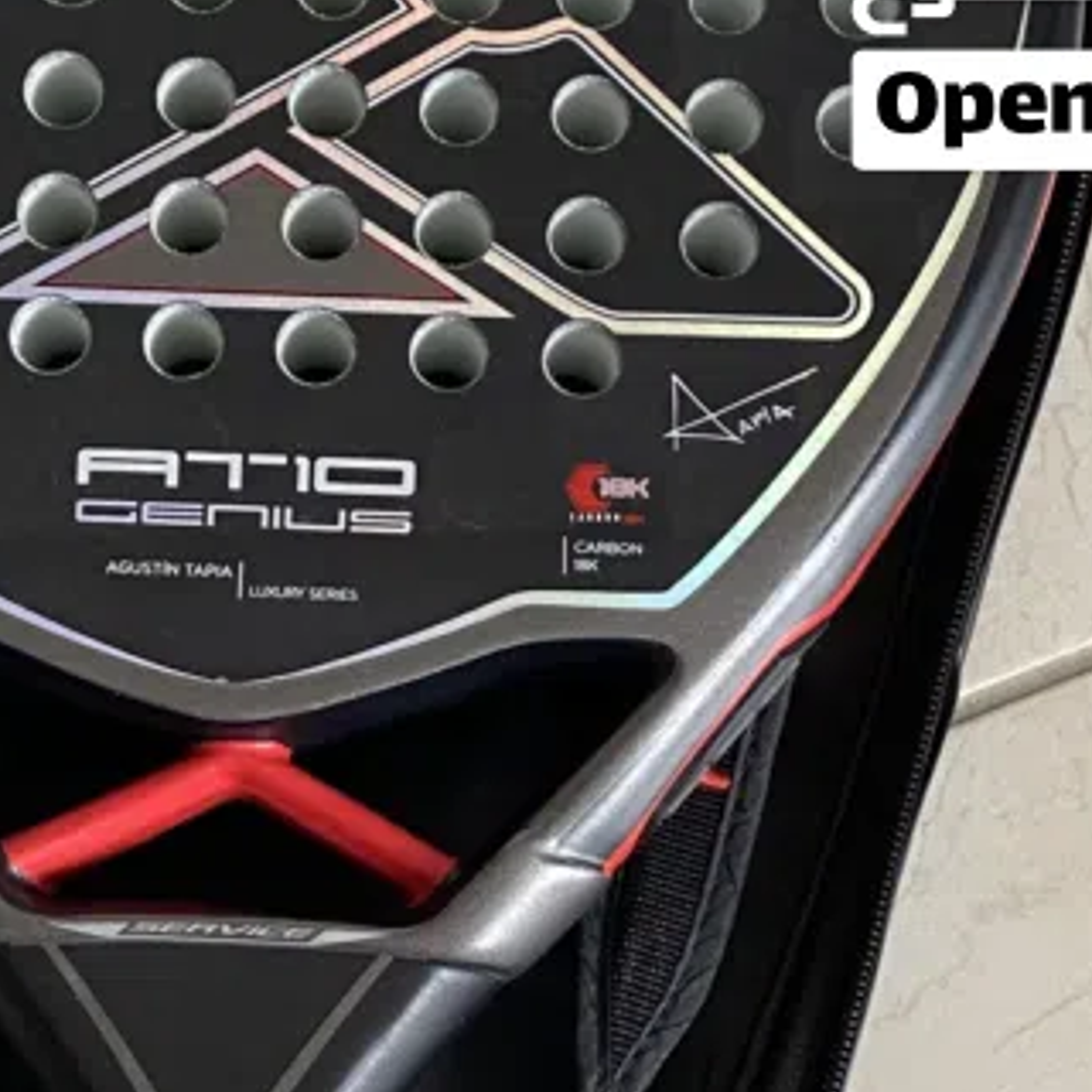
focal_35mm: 46
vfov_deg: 36.6
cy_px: 662
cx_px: 338
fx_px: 1642
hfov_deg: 36.3
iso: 250
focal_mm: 4.25
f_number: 1.8
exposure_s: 1/60
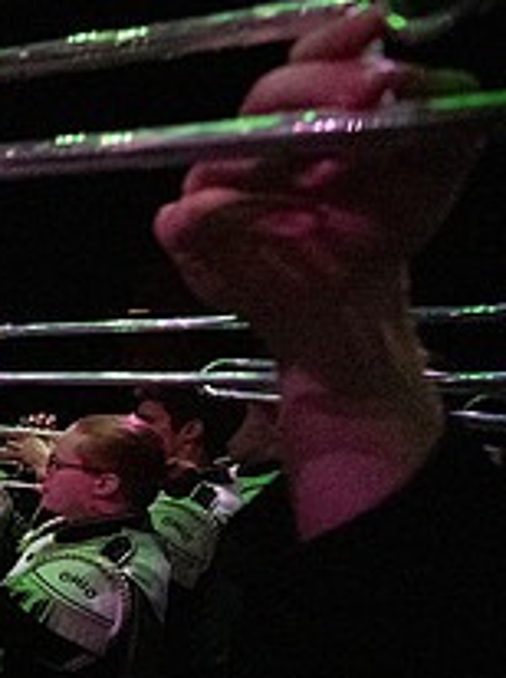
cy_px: 469
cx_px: -407
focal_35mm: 38
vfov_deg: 47.9
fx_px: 742
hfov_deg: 22.1
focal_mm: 14
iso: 25600
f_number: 4
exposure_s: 1/400
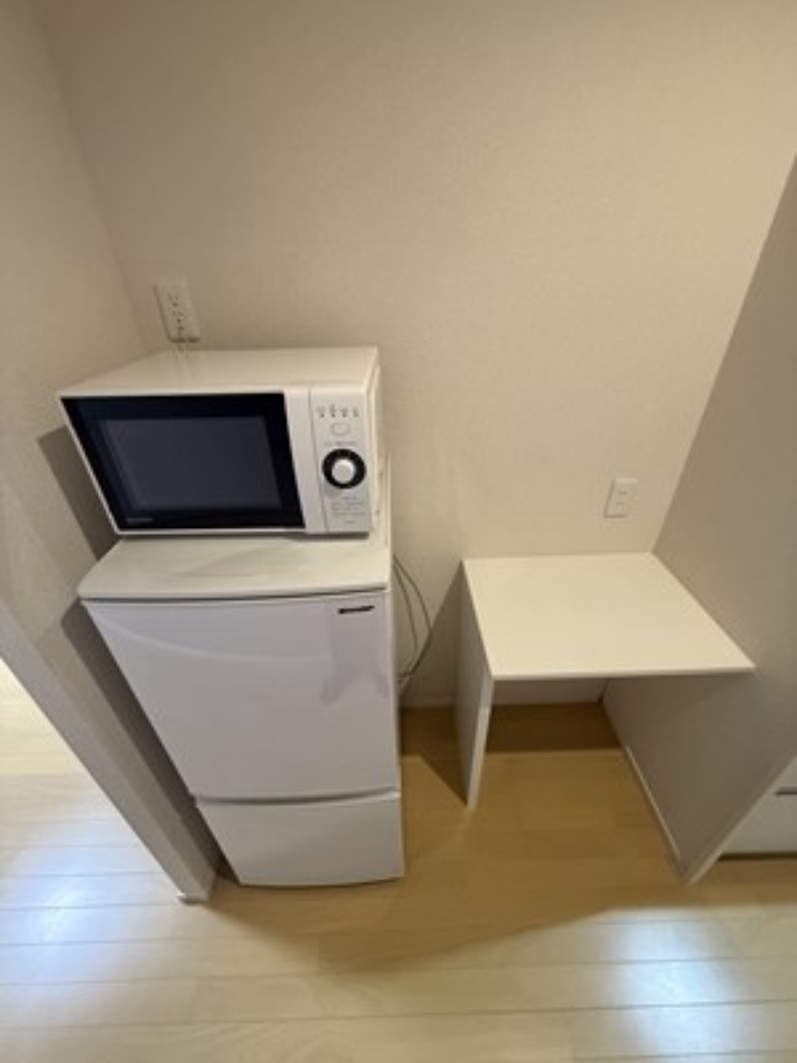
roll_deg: +1.4
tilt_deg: -31.3
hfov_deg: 85.7
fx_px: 430
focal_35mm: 14
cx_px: 398
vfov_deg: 102.1
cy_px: 532
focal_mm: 2.22
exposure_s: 1/50
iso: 400
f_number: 2.2
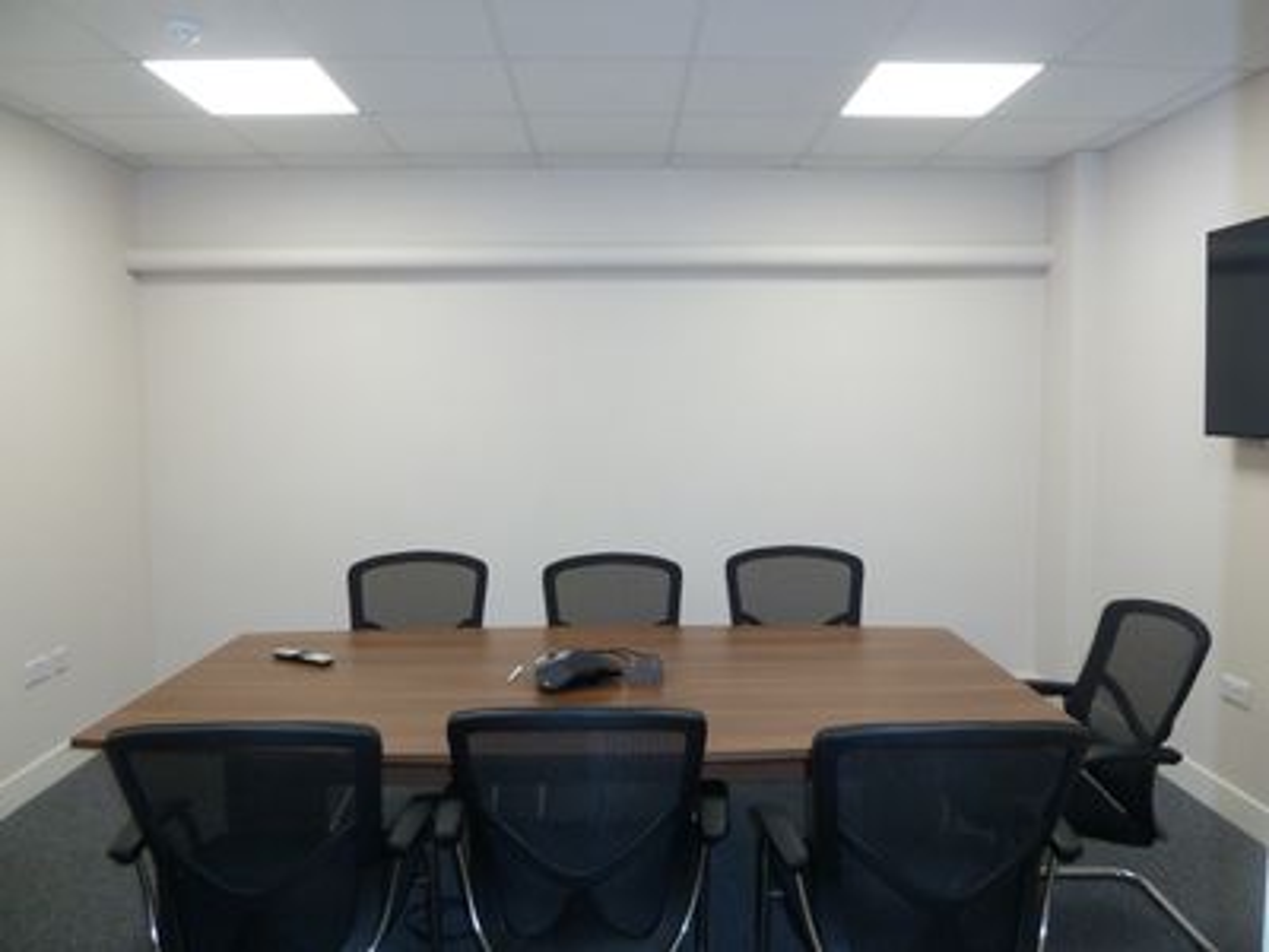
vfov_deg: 54.9
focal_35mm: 25
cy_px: 476
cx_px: 634
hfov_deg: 69.4
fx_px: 916
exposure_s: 1/30
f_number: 3.3
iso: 200
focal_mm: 4.1
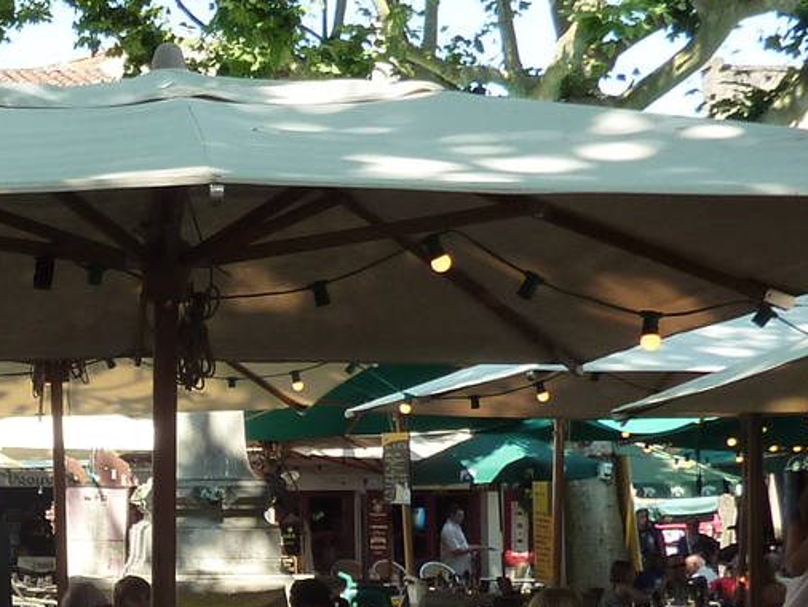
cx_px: -299
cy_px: 486
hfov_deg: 21.8
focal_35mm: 79
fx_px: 1845
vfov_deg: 18.5
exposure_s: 1/160
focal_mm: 4.1
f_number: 4
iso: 125
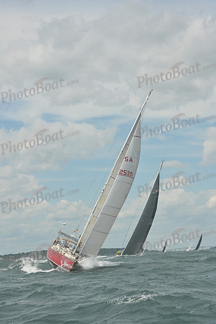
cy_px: 162
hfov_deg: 13.7
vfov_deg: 20.4
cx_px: 108
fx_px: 899
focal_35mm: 100
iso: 320
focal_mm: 100
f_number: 13
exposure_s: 1/1250
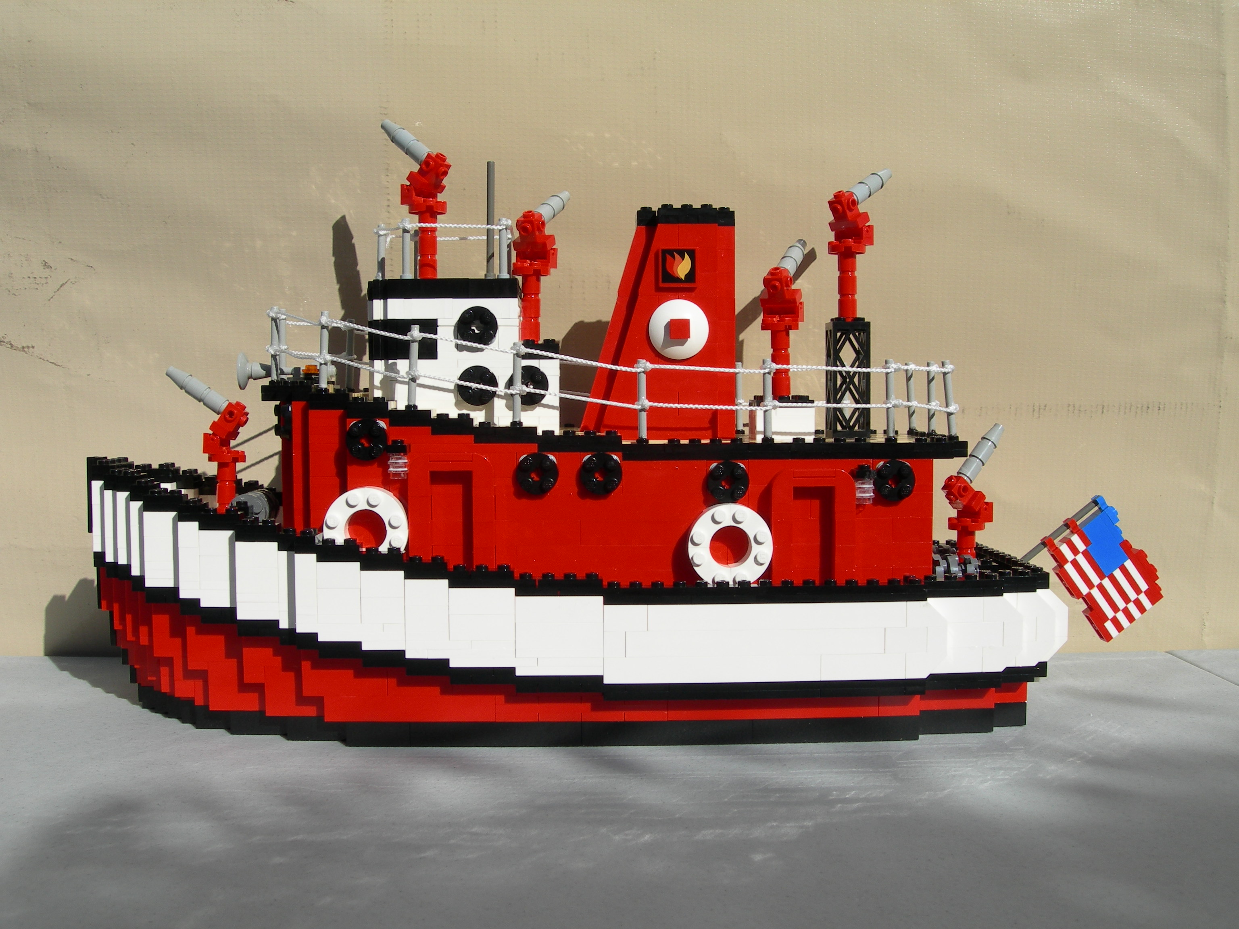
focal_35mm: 38
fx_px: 1360
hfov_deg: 49.0
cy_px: 464
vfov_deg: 37.7
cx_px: 620
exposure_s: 1/1100
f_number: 4.8
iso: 50
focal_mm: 7.8
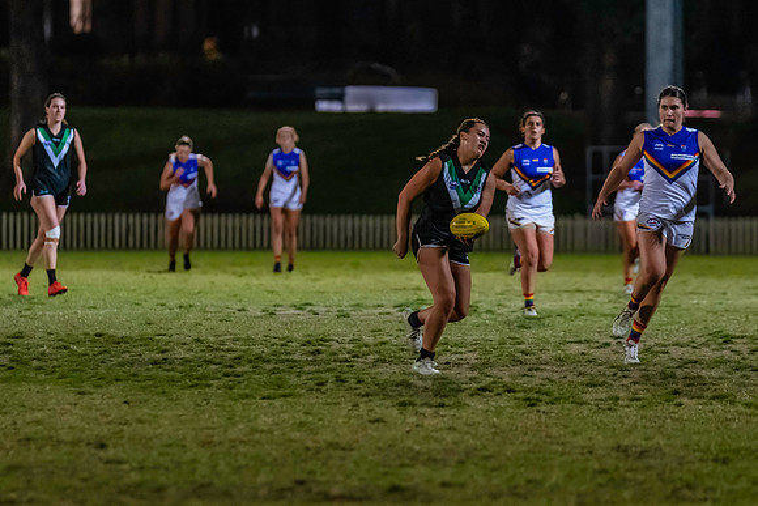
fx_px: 7367
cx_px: 469
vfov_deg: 3.9
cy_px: 249
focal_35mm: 350
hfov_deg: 5.9
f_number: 2.8
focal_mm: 210
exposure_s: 1/1000
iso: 10000
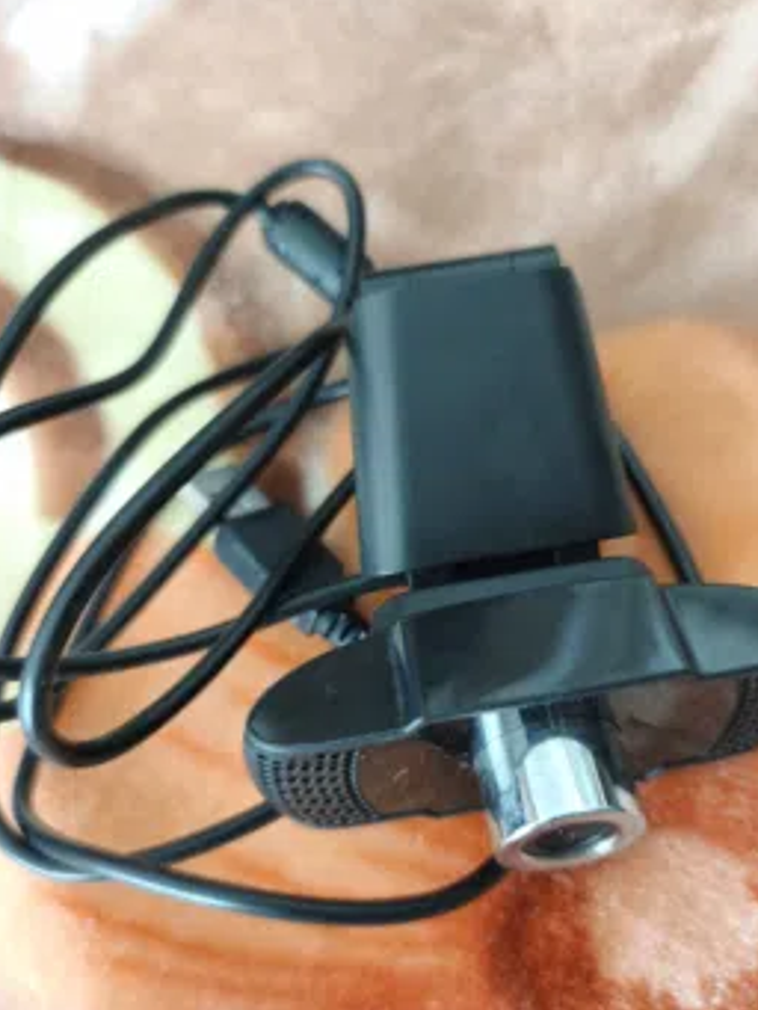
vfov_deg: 65.1
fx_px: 788
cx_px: 426
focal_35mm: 27
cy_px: 563
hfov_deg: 51.3
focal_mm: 6.18
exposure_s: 1/25
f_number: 1.65
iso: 1600
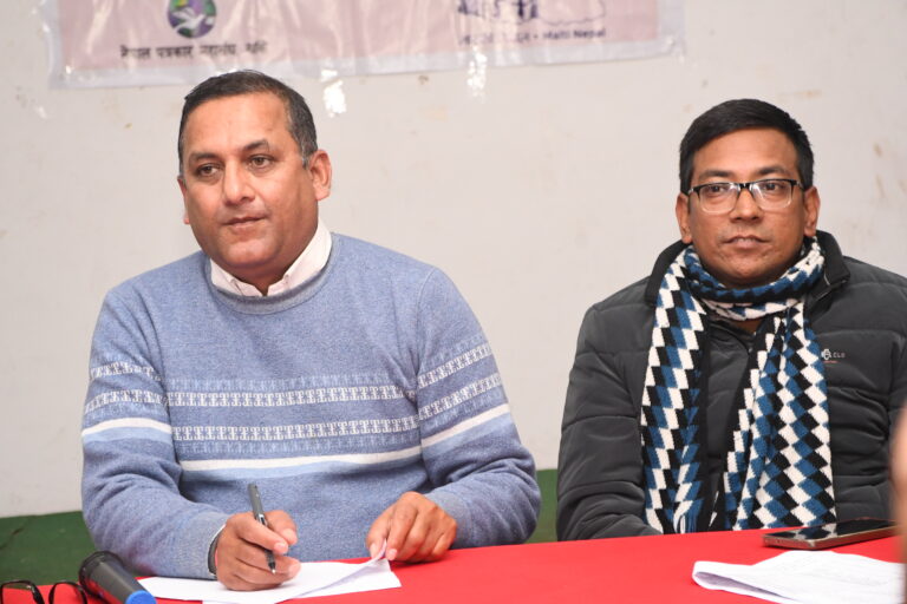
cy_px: 302
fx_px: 2645
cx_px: 454
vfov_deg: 13.0
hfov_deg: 19.5
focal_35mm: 105
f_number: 5
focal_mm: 70
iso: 3200
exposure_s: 1/160
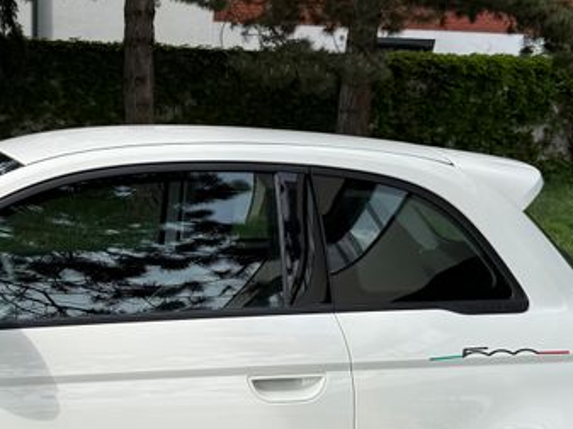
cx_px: 82
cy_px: 296
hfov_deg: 26.0
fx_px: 1207
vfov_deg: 20.0
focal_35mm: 73
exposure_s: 1/2525
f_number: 1.78
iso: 80
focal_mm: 6.76
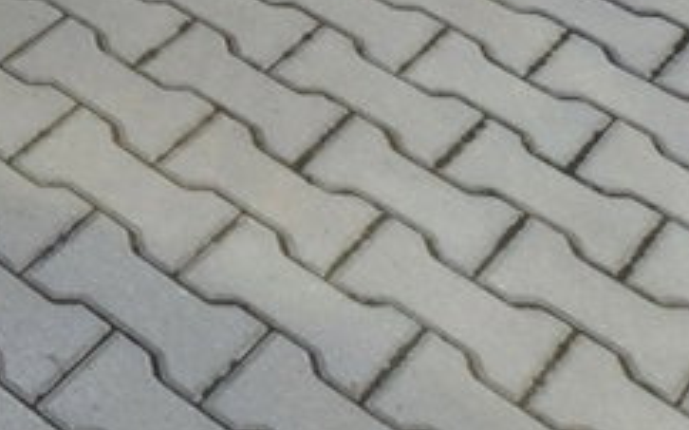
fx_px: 1933
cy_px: -609
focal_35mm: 103
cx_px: -678
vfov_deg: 10.8
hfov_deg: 15.9
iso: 80
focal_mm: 5.4
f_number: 1.8
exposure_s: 1/2186
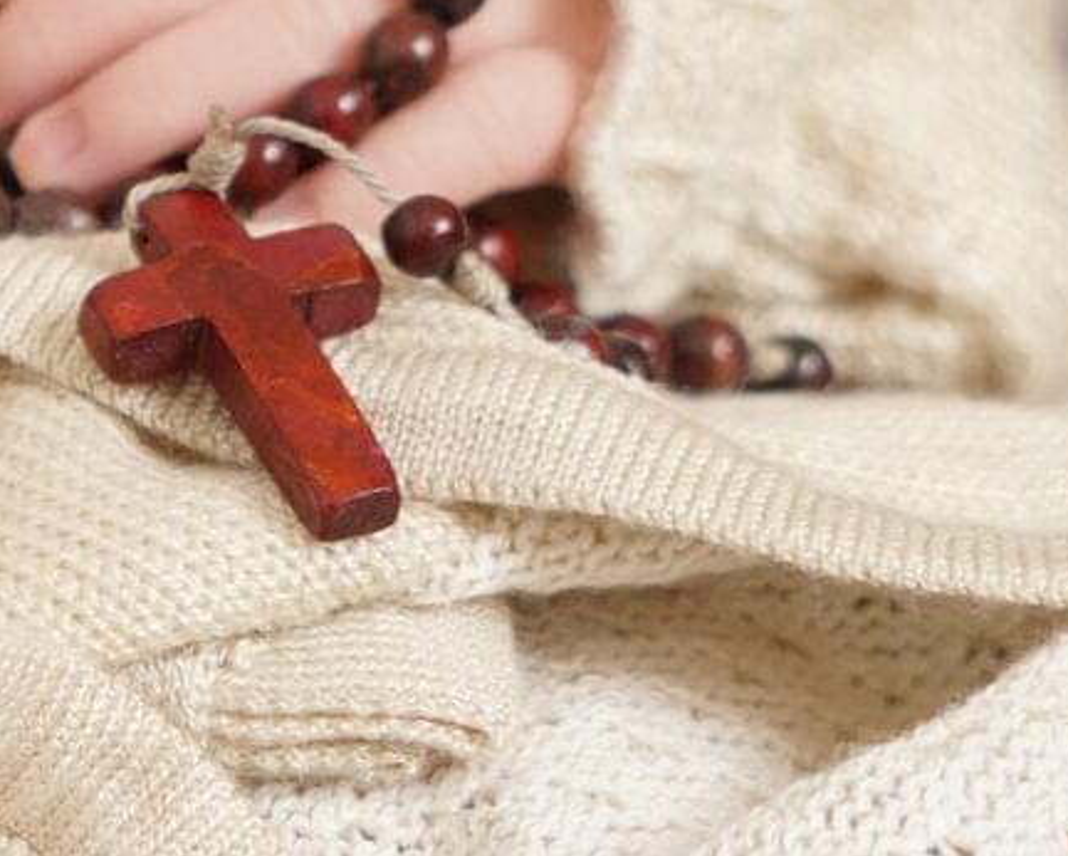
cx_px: -398
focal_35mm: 250
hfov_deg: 7.6
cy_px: 600
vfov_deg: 6.2
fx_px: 7906
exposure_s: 1/200
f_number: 4
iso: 160
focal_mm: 45
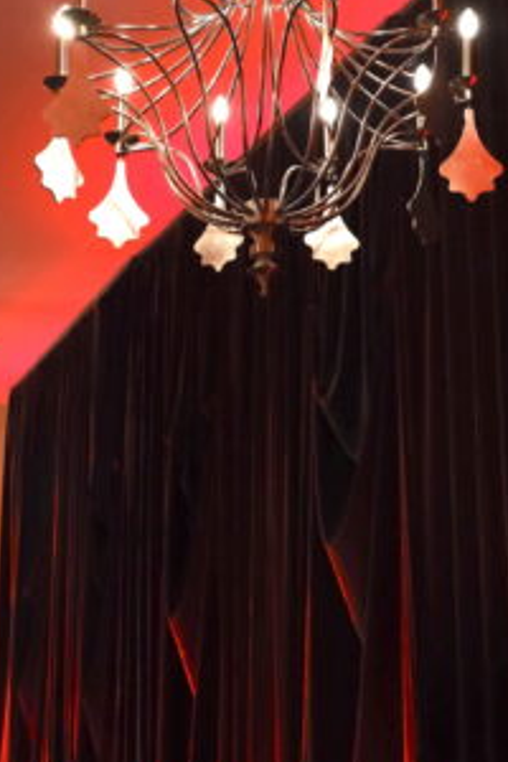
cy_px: 452
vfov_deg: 30.9
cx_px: 408
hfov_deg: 20.7
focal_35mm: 65
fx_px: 1376
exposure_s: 1/100
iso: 2000
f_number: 4.2
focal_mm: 22.8
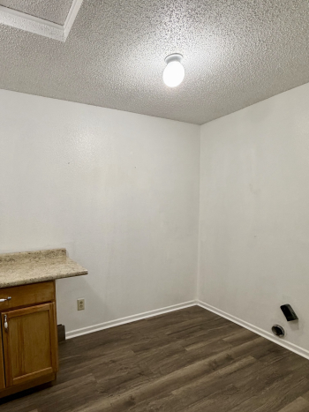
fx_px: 238
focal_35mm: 20
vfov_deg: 81.5
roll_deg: +0.3
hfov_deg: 64.5
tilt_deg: -5.3
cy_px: 227
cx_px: 108
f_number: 2.2
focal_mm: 2.22
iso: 250
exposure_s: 1/60
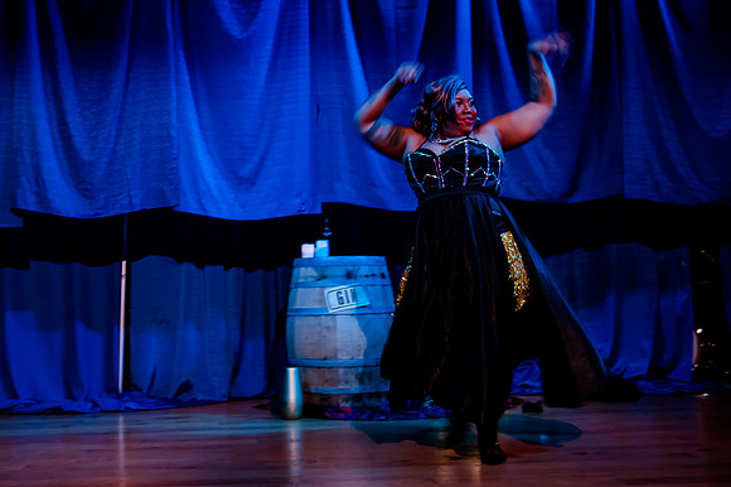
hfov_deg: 43.1
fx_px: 916
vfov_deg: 29.7
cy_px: 196
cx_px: 268
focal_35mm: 45
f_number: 2.8
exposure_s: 1/20
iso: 2500
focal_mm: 32
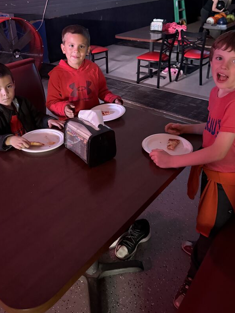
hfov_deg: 45.4
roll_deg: +1.4
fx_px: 281
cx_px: 109
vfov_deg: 57.7
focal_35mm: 31
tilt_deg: -25.3
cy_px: 121
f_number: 1.78
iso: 1250
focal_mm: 6.76
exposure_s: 1/24
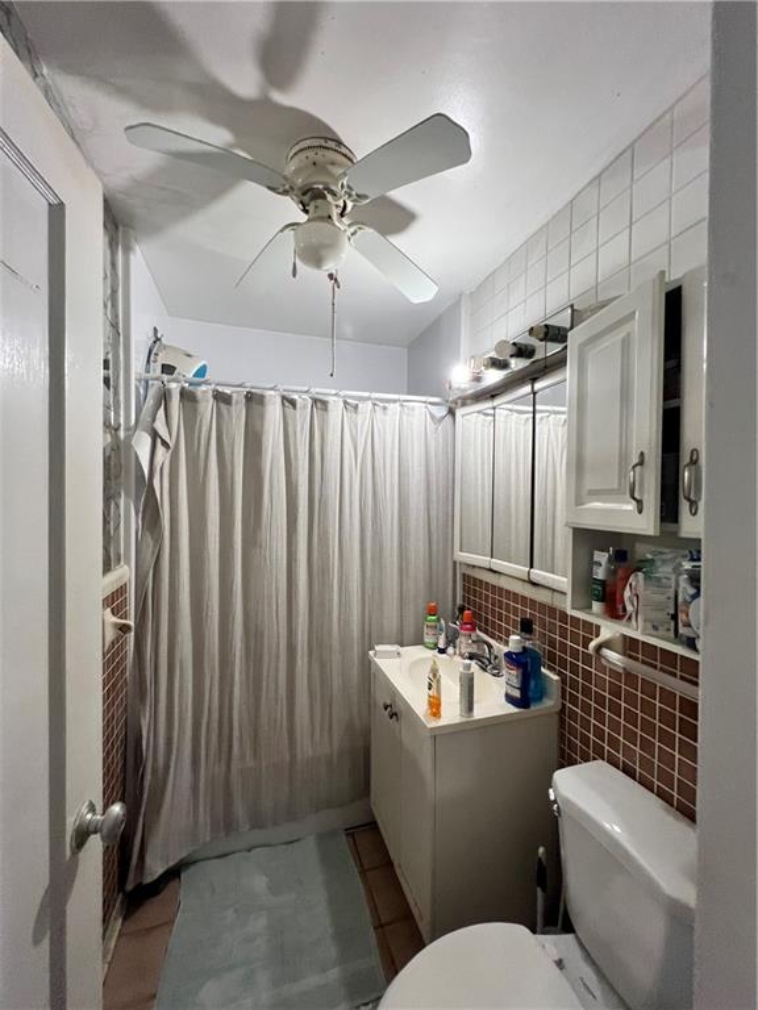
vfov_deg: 106.2
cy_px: 505
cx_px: 379
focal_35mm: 13
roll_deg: -3.3
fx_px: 380
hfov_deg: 89.9
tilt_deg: +1.2
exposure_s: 1/120
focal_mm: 1.57
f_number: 1.8
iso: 250
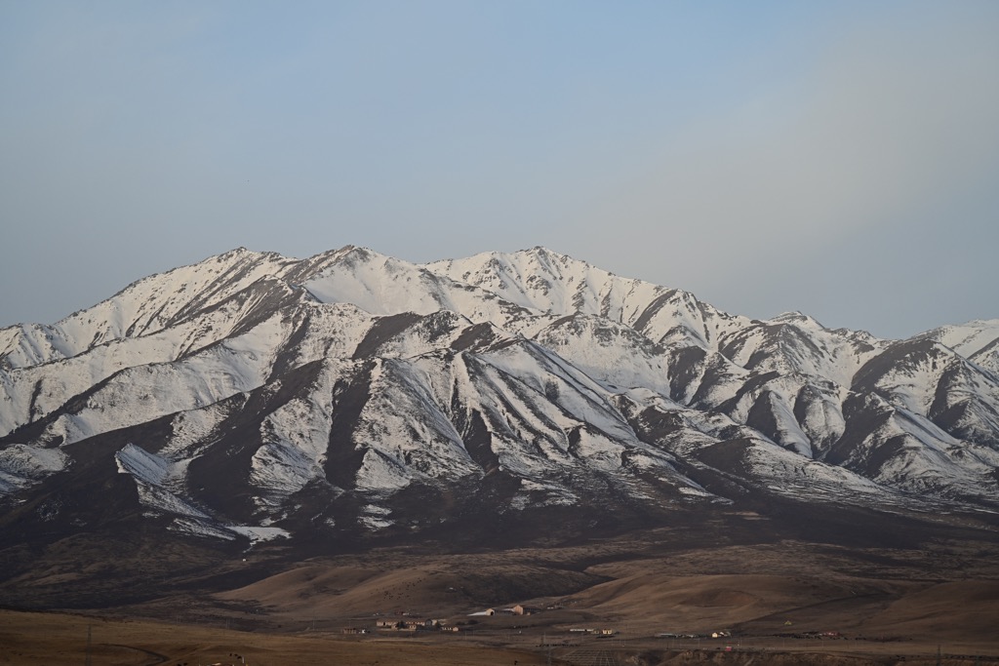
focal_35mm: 105
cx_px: 500
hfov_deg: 19.5
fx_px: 2914
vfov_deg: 13.0
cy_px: 333
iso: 64
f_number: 4
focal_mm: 105
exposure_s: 1/250
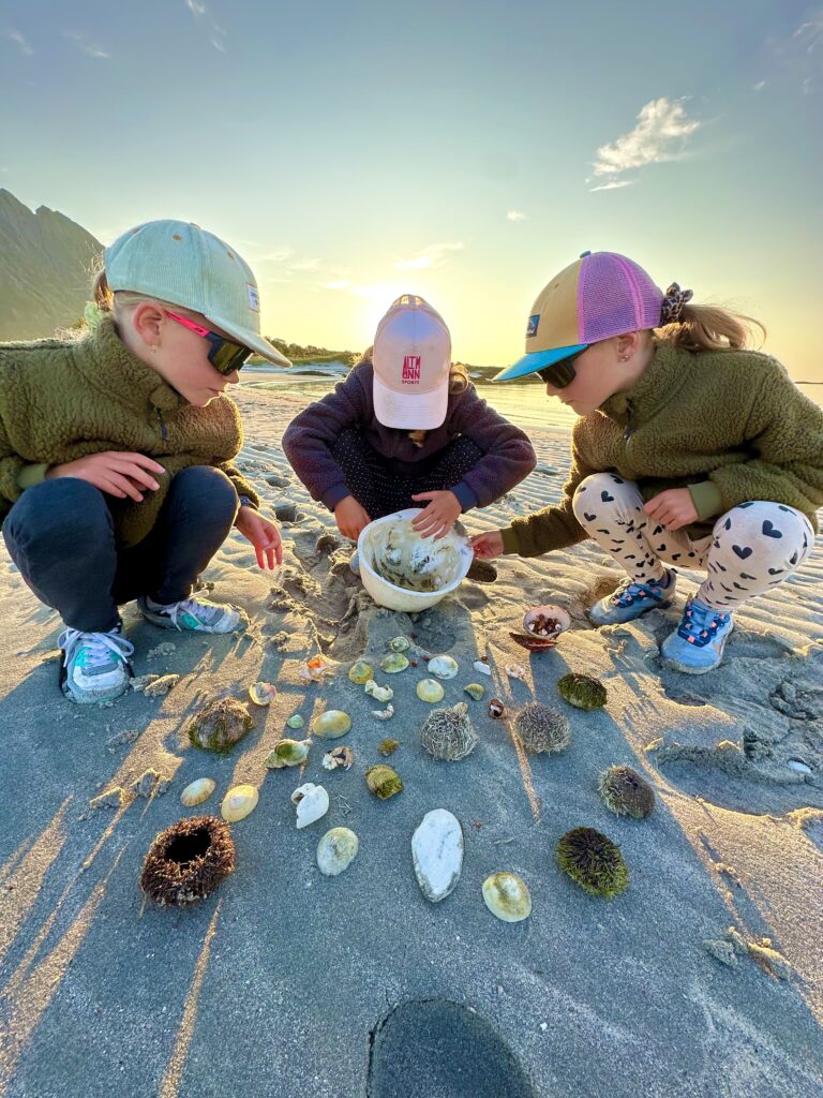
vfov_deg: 102.1
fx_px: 444
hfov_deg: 85.7
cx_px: 412
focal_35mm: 14
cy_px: 549
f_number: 2.2
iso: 40
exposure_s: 1/485
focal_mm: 2.22
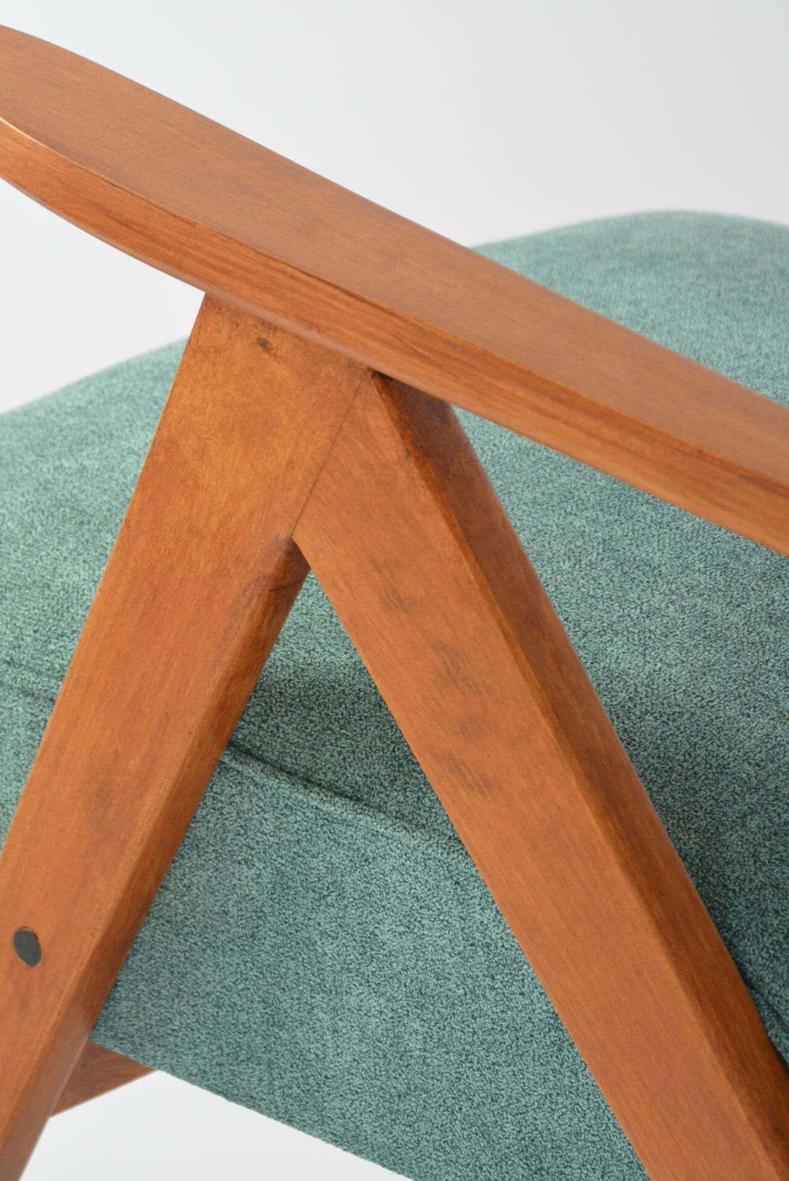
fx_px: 5736
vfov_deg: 11.7
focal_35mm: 175
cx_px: 242
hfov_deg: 7.9
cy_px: 372
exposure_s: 1/125
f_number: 5.3
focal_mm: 75
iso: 900
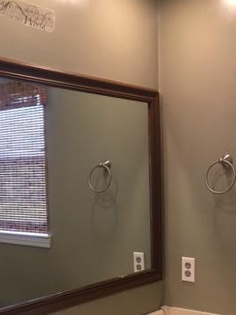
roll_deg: +0.6
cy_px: 210
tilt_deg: -3.9
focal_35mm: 54
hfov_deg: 27.0
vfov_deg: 35.2
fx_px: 491
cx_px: 142
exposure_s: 1/30
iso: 100
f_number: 2.2
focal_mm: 4.15
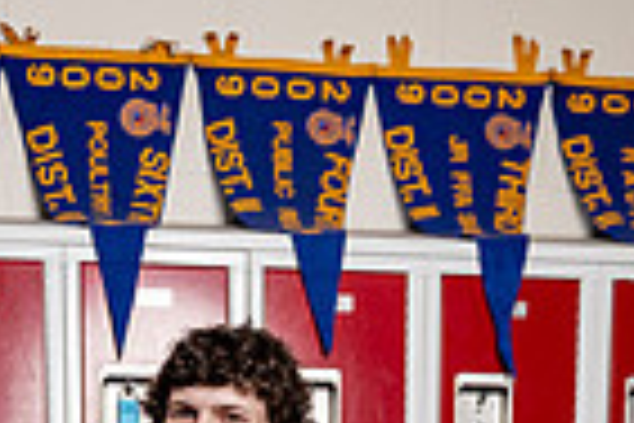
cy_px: 976
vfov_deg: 13.0
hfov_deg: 24.3
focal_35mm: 83
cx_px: 189
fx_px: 1462
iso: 160
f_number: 4
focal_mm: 26
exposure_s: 1/250
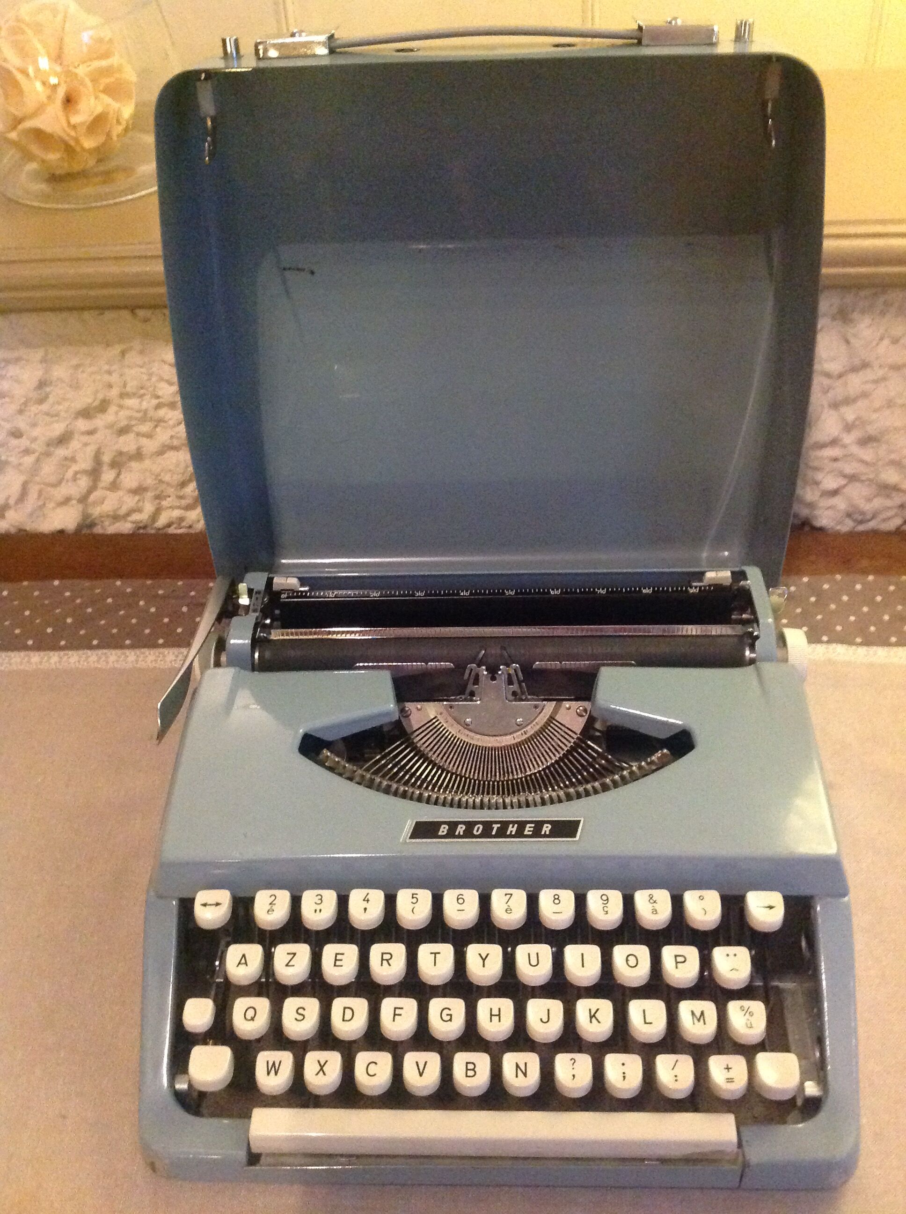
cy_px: 607
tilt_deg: -42.9
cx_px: 453
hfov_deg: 40.6
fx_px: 1225
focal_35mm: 35
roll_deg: +6.0
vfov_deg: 52.7
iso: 800
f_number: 2.4
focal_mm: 4.28
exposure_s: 1/17
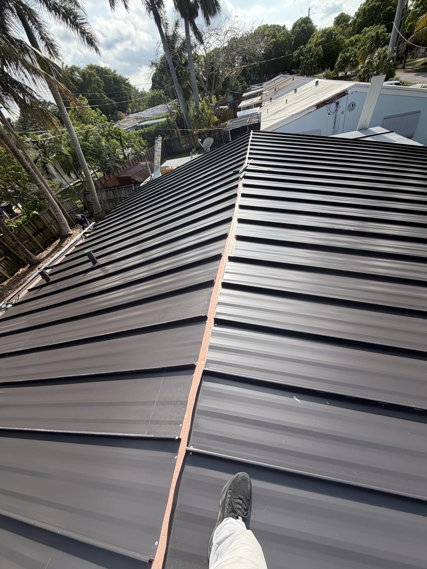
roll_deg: +13.8
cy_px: 284
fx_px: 230
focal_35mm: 14
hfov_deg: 85.7
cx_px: 214
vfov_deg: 102.1
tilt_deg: -40.5
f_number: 2.2
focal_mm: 2.22
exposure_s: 1/760
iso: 40
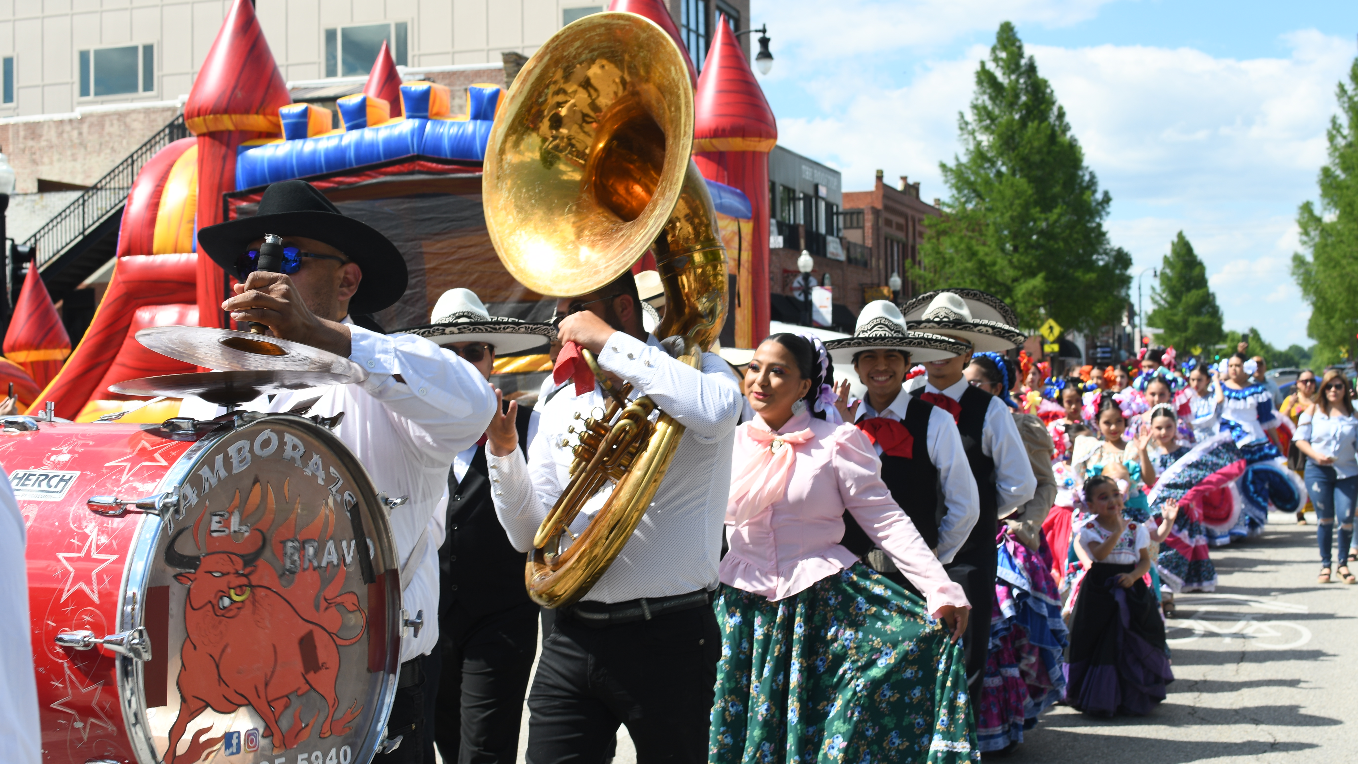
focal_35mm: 55
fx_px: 1981
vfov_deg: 21.8
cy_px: 406
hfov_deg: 37.8
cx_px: 682
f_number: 9
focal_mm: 35
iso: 100
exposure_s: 1/250
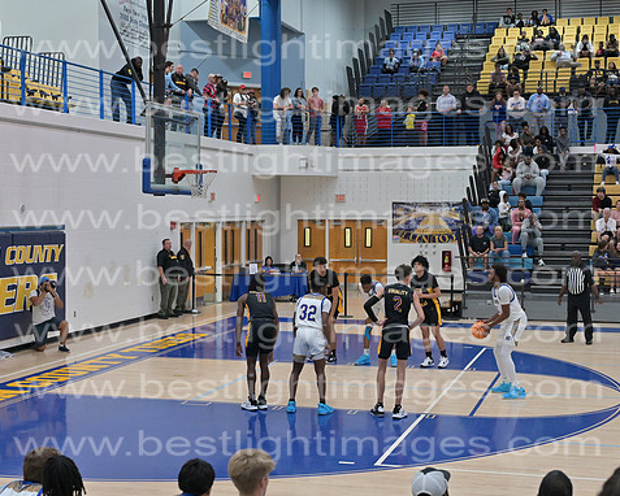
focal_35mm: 57
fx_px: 1046
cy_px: 248
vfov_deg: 26.7
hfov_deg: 33.0
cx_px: 308
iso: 5600
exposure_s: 1/800
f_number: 4
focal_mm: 50
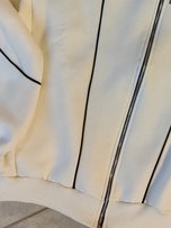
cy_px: 12
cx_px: 154
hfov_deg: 22.7
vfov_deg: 29.2
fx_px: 415
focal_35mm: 63
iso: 1883
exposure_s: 1/50
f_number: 1.89
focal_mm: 5.89
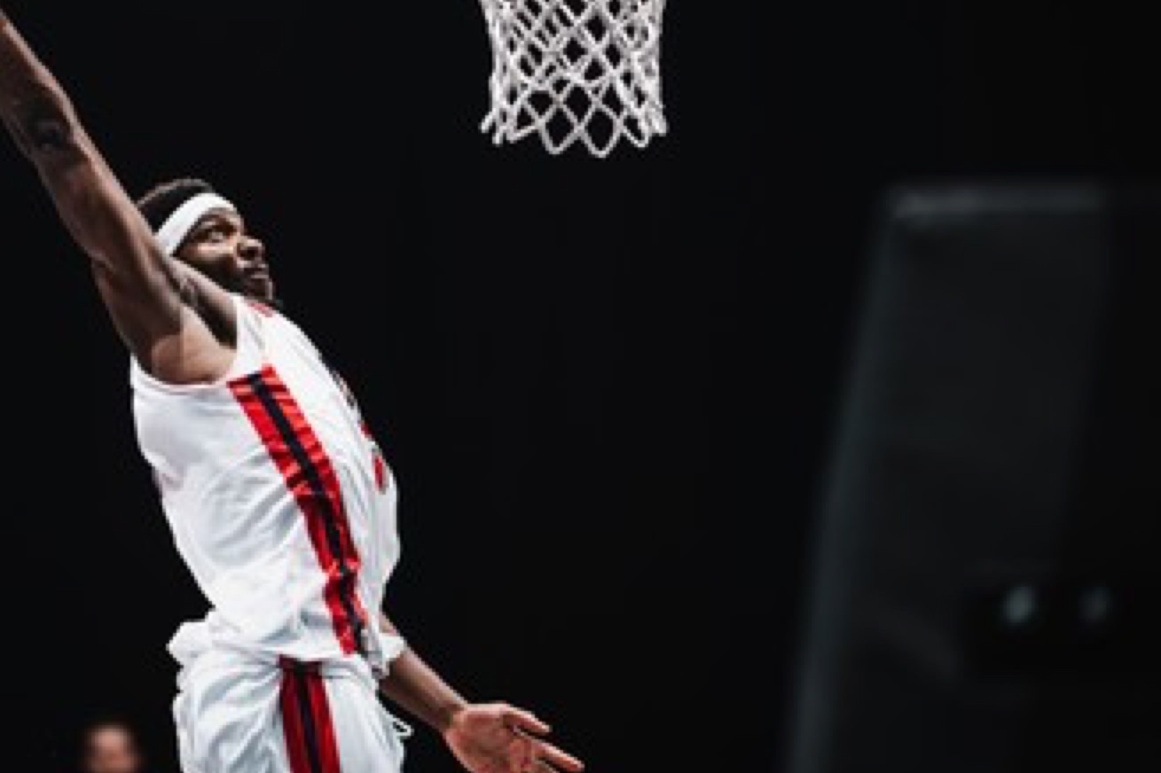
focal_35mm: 133
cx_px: 283
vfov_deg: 10.3
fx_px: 4288
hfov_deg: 15.3
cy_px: 284
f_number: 1.3
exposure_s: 1/1250
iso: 800
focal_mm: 85
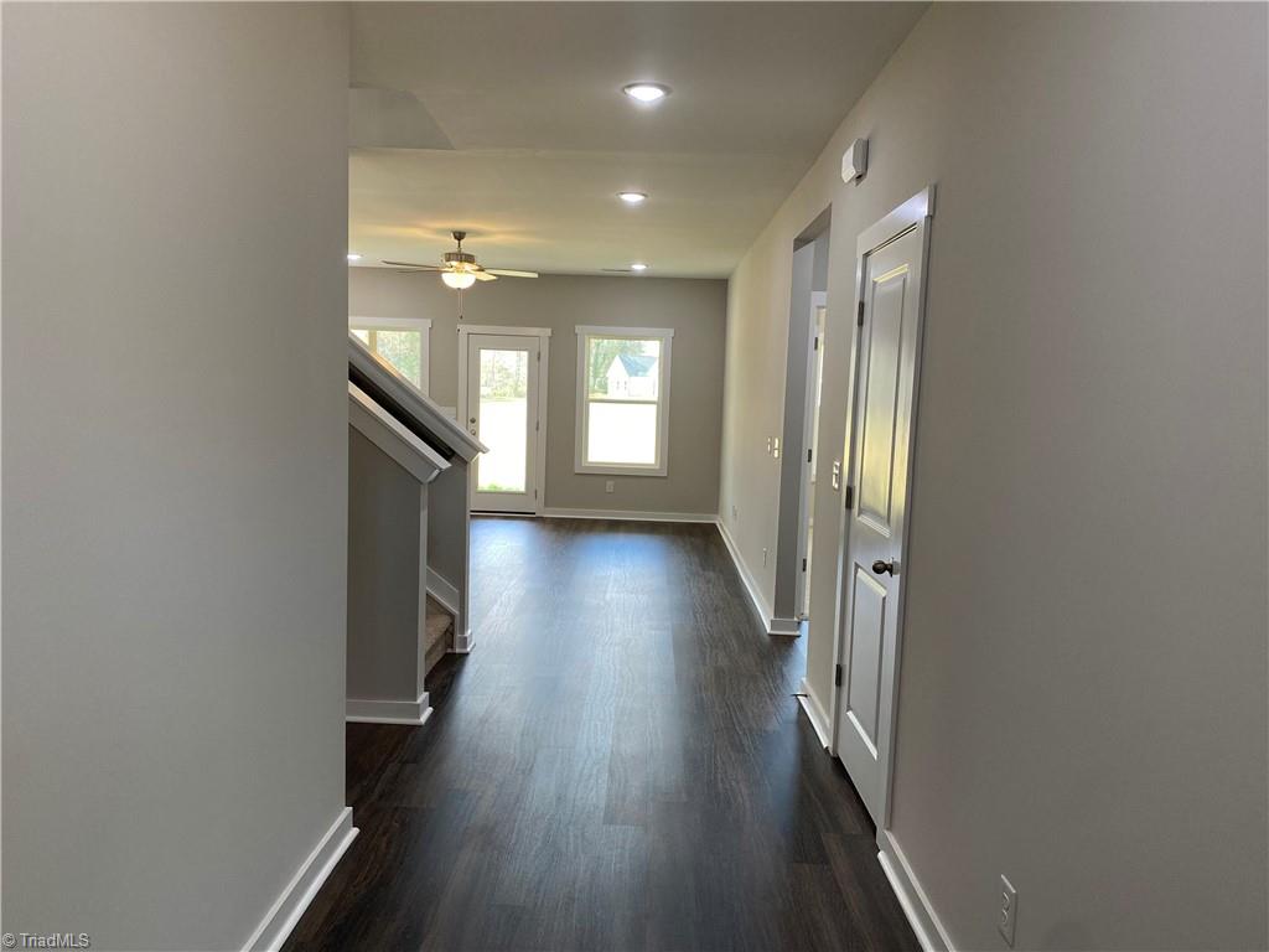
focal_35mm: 26
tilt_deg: -6.4
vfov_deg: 53.1
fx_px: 953
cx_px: 634
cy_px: 476
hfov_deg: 67.3
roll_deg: -2.0
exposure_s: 1/120
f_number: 1.8
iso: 100
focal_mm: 4.25
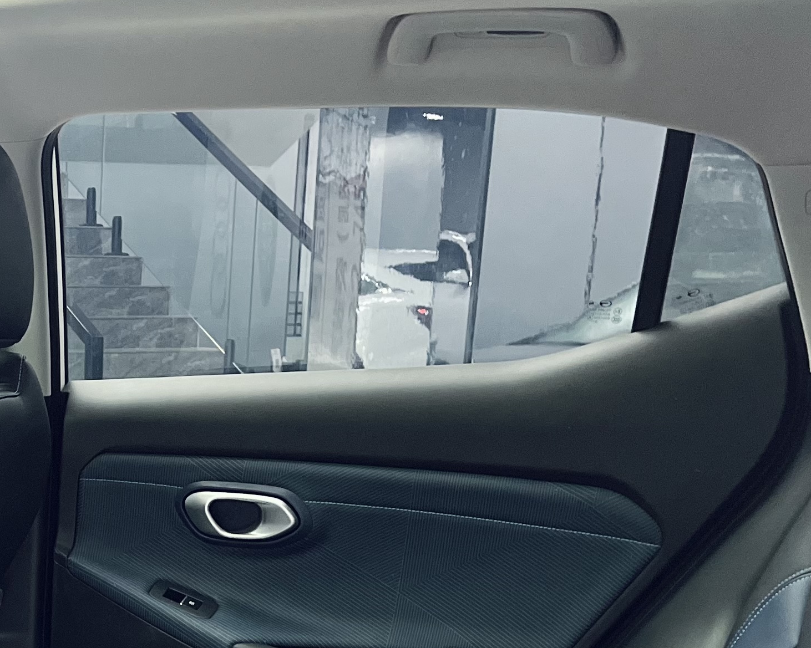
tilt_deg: -18.0
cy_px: 826
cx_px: -39
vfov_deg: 20.1
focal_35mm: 70
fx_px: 1680
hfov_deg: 25.5
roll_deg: -0.5
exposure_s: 1/50
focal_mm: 5.1
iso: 320
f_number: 1.6
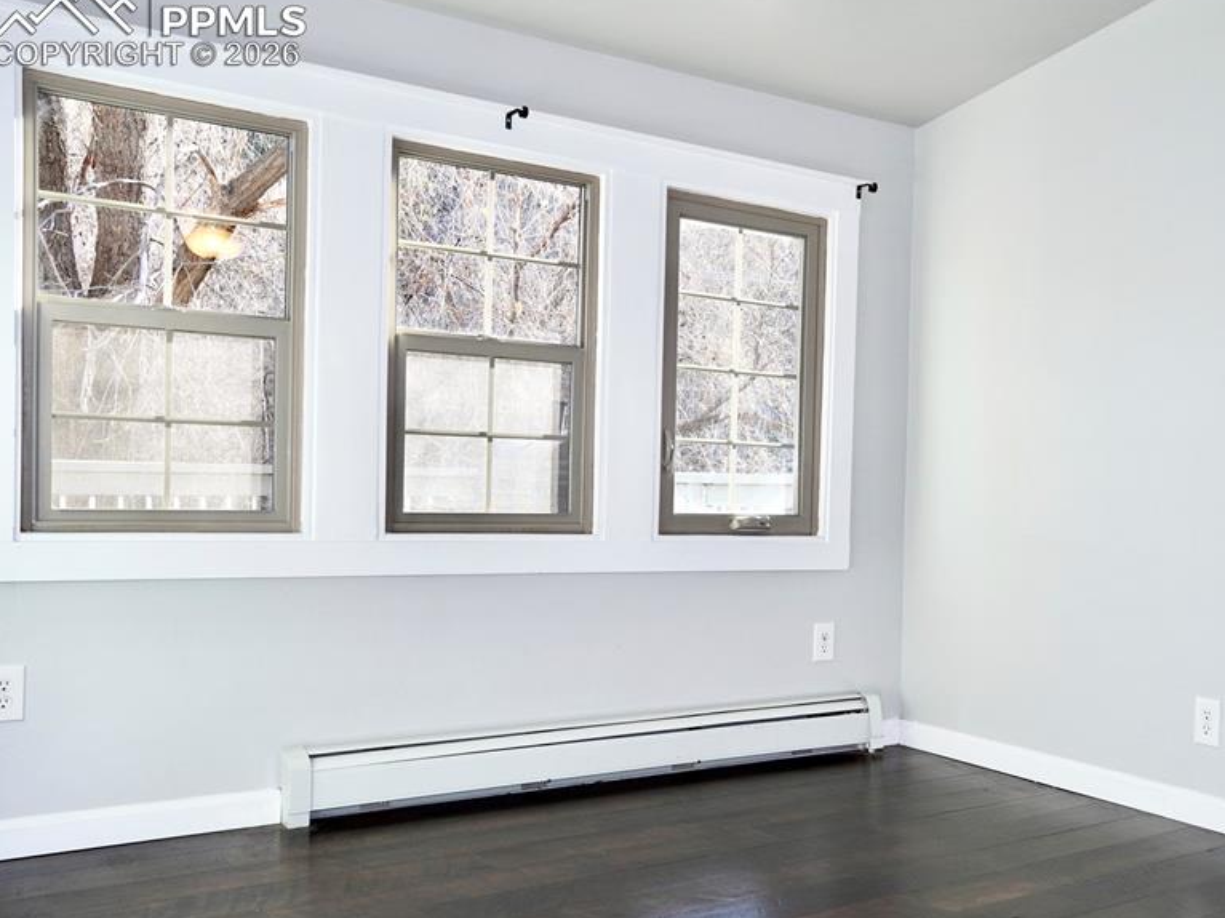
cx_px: 804
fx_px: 1296
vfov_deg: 38.9
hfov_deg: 49.8
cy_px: 523
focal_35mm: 37
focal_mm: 19
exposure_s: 1/160
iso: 400
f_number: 4
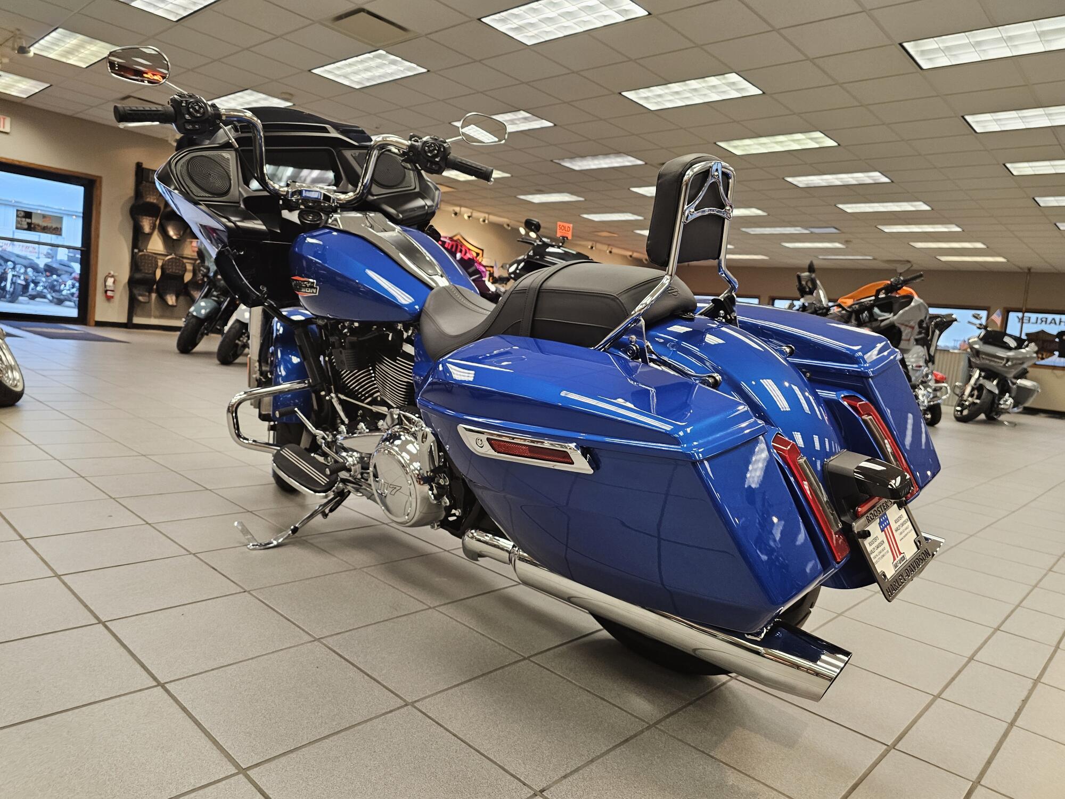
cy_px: 400
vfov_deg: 58.9
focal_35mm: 23
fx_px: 708
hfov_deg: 73.9
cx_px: 532
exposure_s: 1/120
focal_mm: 6.3
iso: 250
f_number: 1.7
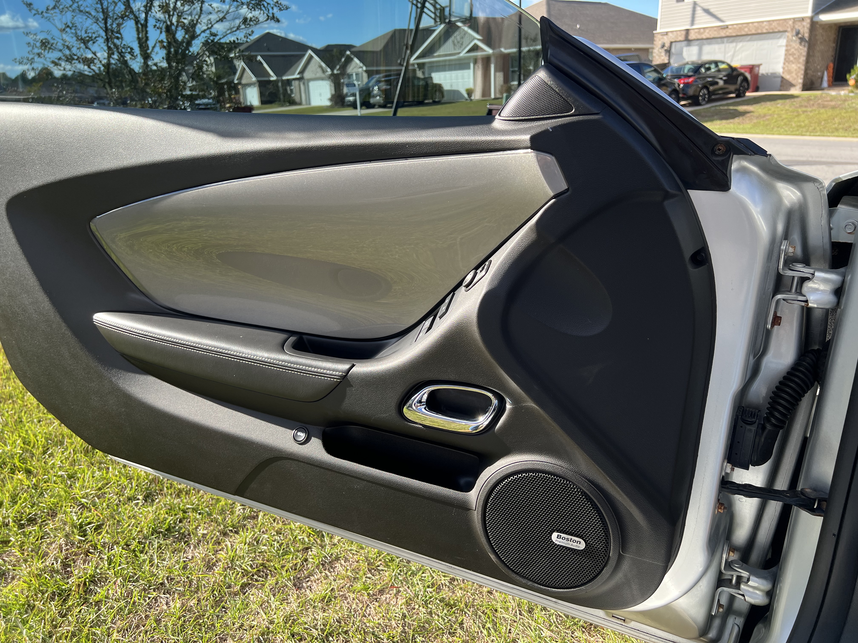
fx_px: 644
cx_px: 429
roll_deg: +3.1
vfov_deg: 53.1
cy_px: 322
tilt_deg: -19.6
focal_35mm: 26
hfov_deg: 67.3
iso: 50
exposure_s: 1/696
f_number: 1.5
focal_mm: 5.7
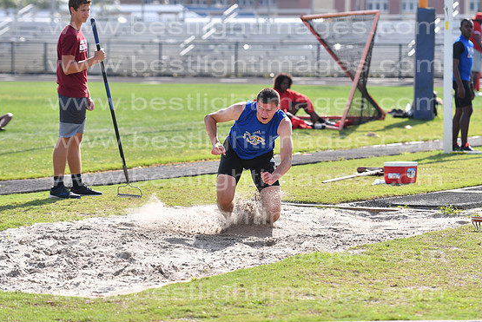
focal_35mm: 188
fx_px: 2519
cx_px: 248
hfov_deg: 10.9
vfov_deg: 7.3
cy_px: 161
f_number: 4
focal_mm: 120
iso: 200
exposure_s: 1/2000
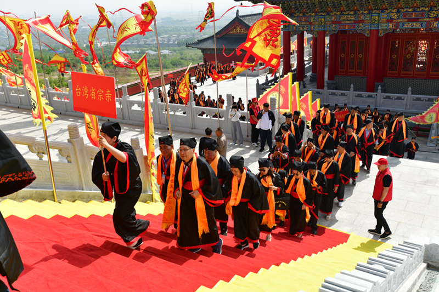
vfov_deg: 37.8
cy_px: 146
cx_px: 220
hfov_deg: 54.4
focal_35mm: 35
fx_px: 427
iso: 160
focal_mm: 35
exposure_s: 1/250
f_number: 8
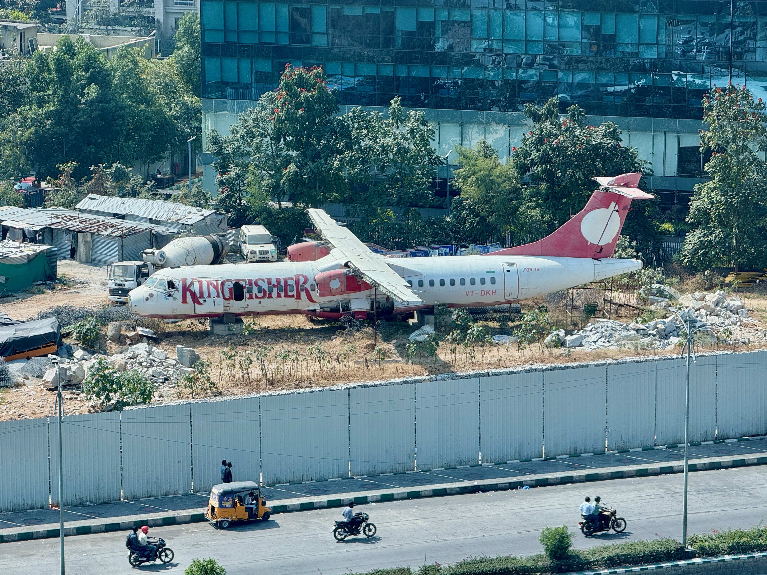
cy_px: 289
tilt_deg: -10.6
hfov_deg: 16.3
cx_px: 386
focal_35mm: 121
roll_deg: +0.1
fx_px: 2681
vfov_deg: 12.2
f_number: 2.8
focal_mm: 15.66
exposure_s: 1/358
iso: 64
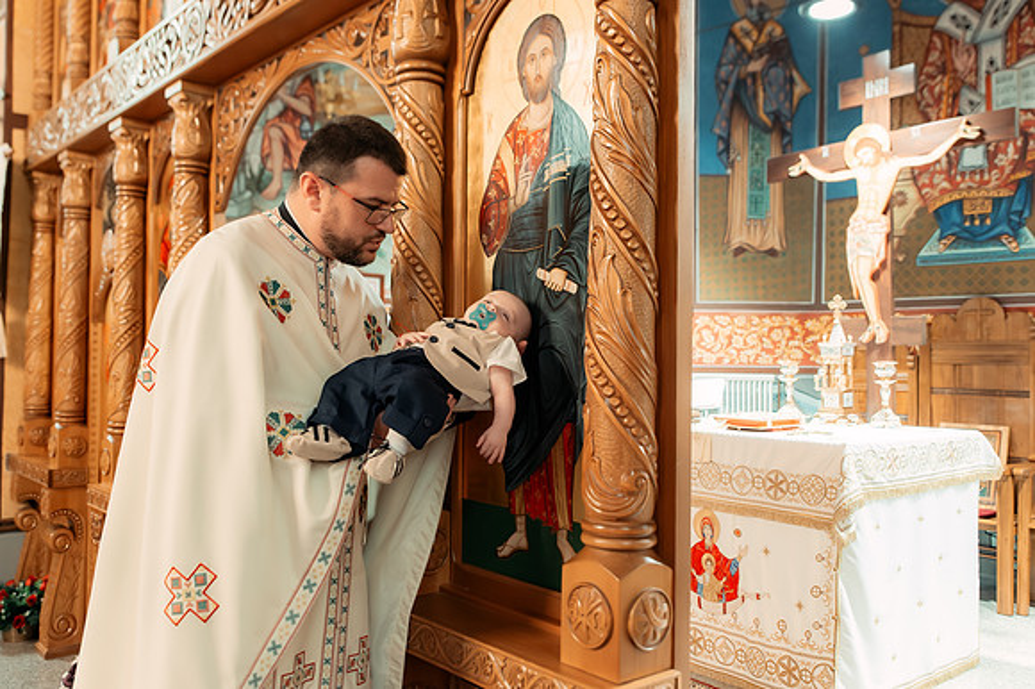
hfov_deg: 58.7
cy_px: 309
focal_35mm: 32
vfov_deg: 41.0
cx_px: 518
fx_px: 920
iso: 2500
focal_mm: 29
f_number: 3.5
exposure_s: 1/250
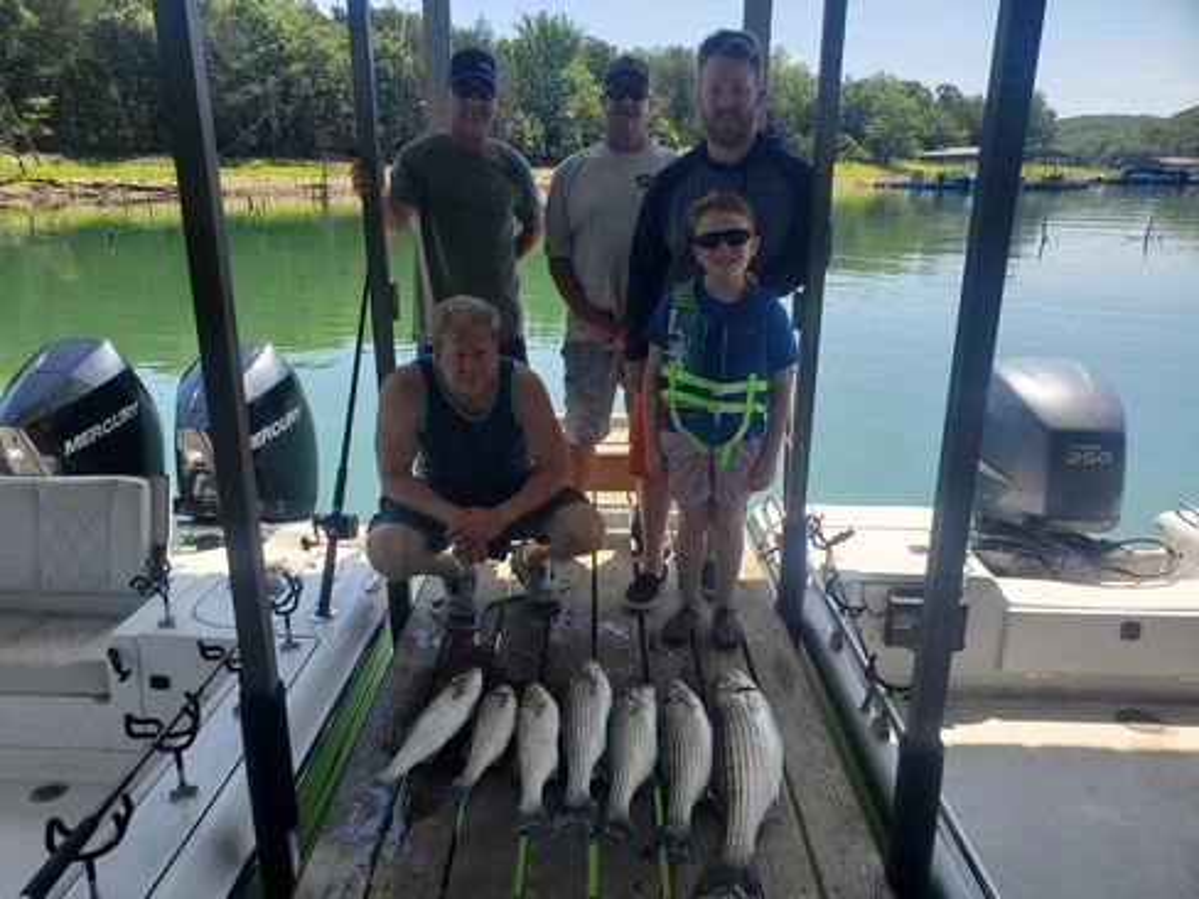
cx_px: 600
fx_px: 901
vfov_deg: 53.1
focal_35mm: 26
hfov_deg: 67.3
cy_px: 450
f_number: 2.4
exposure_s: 1/968
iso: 50
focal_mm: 4.3
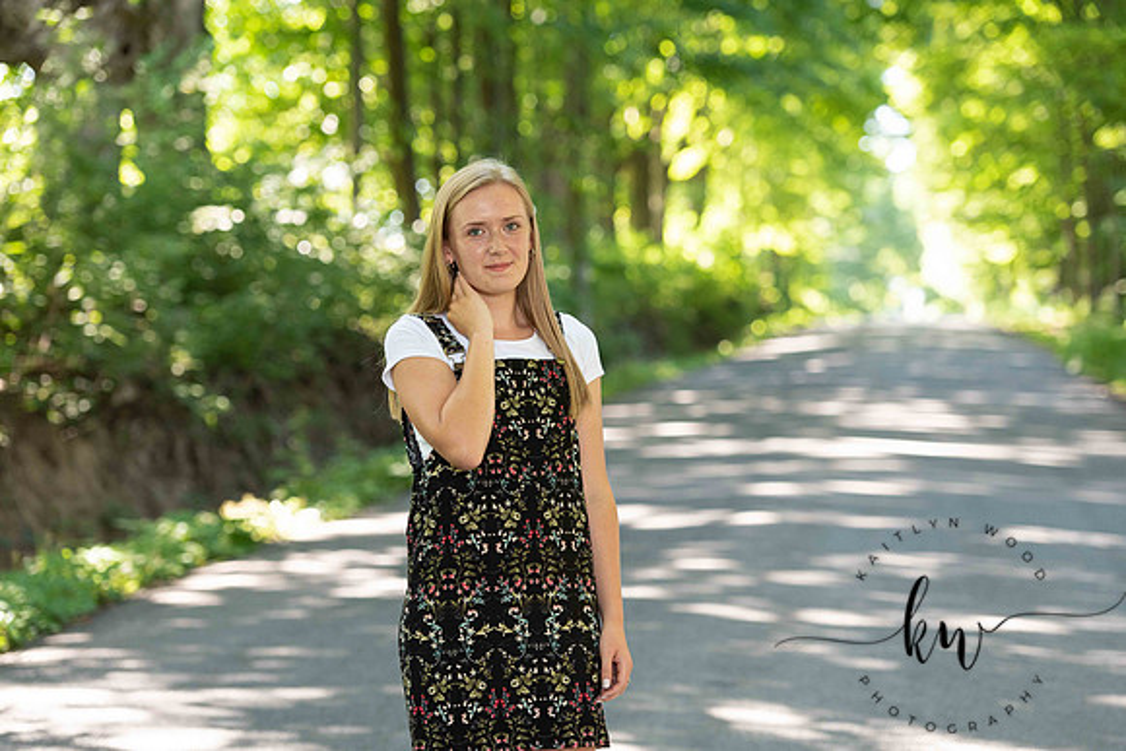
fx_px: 3441
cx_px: 563
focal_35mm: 110
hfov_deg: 18.6
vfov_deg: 12.5
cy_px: 376
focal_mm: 110
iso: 640
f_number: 3.5
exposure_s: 1/200
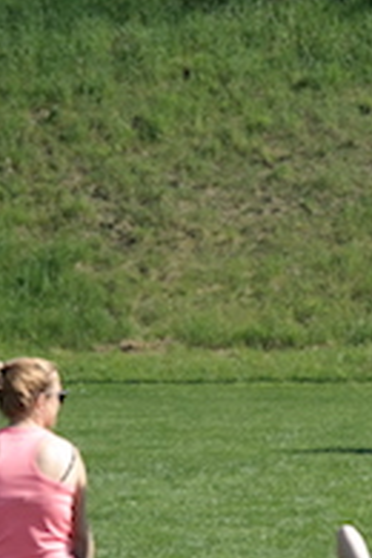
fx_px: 4061
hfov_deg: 5.2
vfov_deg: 7.9
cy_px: 190
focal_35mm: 262
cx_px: 670
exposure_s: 1/250
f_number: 5.6
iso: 100
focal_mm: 52
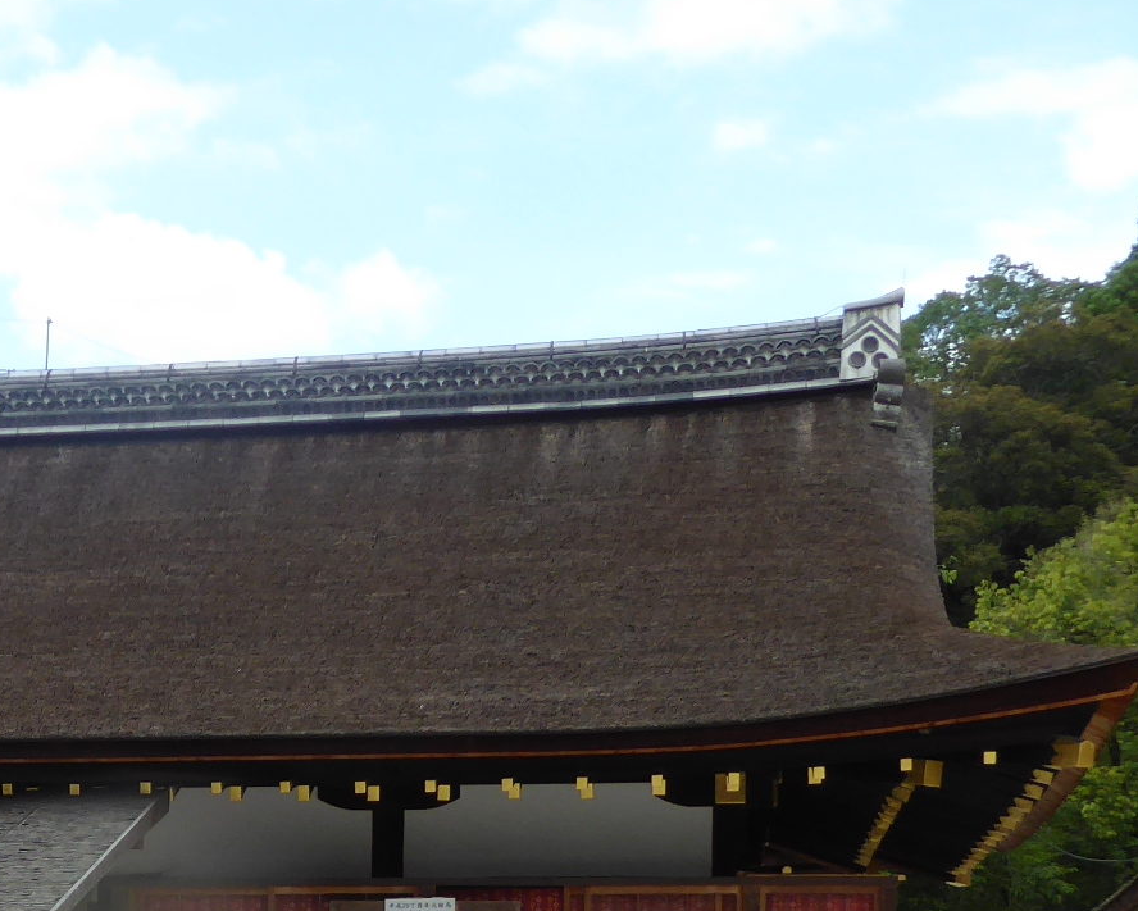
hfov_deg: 20.5
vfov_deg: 16.4
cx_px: -35
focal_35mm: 90
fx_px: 3032
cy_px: 1067
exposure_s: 1/400
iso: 100
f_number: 3.5
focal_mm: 5.4
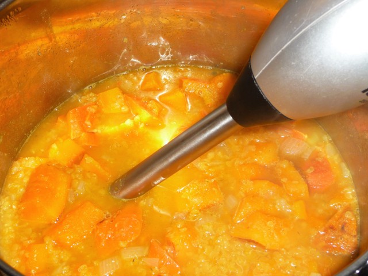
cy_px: 138
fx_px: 478
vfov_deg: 32.2
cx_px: 184
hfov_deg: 42.1
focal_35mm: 45
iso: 100
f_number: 4.1
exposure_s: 1/30
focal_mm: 7.6
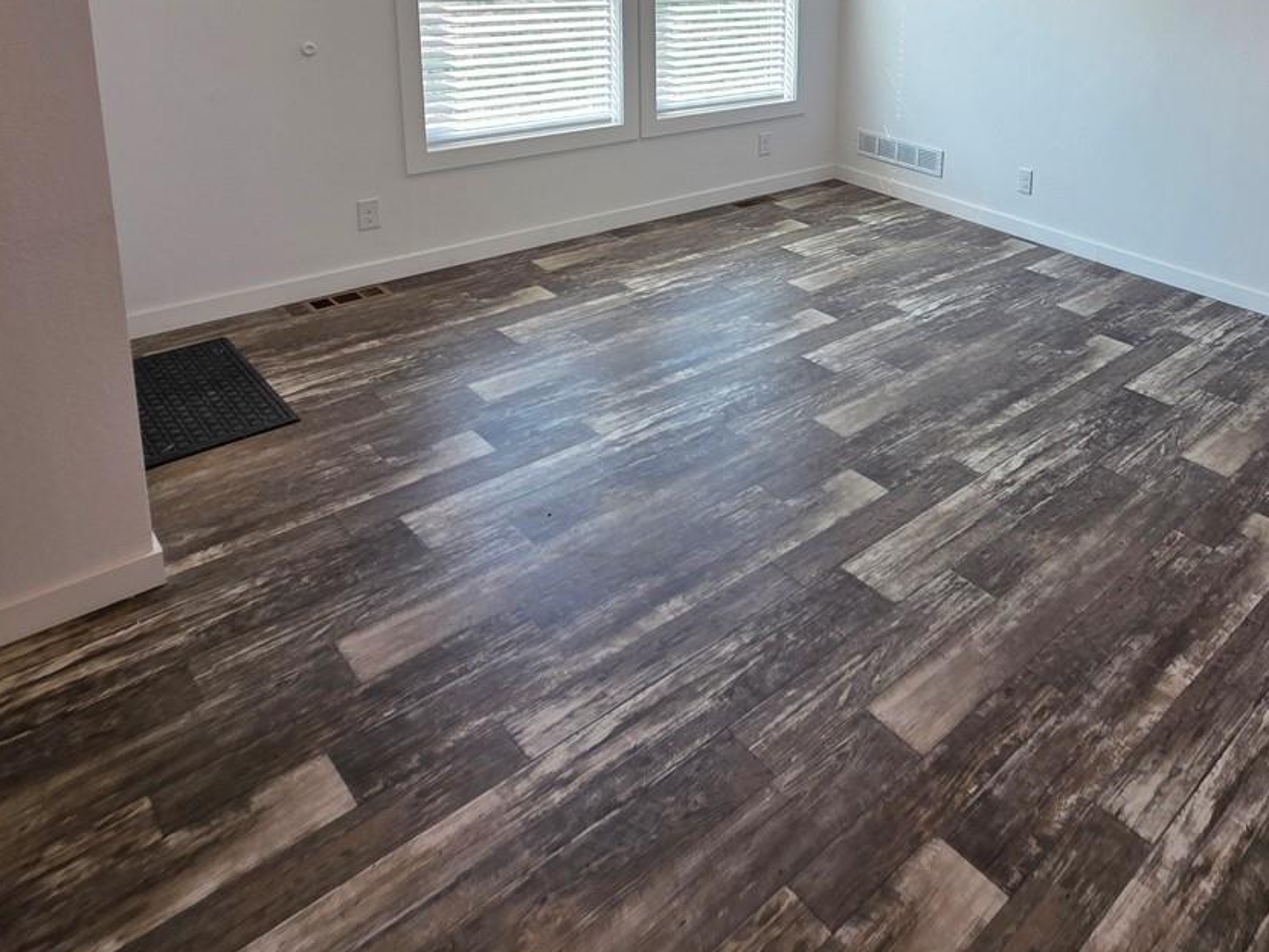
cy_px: 125
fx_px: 916
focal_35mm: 25
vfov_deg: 49.8
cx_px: 906
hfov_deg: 66.3
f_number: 1.9
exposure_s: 1/120
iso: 32
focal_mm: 2.2
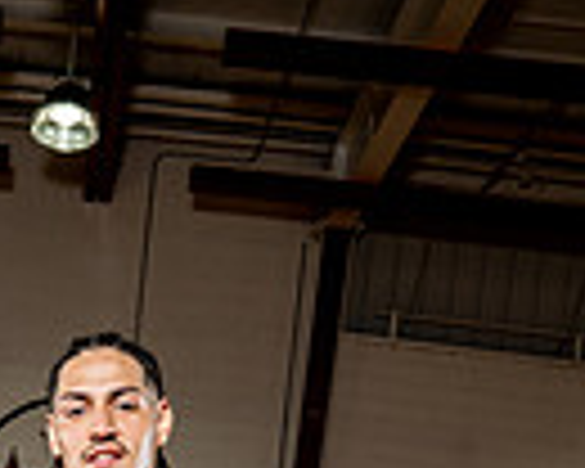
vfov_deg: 15.0
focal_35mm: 78
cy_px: 1004
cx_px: 4
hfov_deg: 23.5
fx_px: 1350
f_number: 8
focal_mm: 24
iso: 320
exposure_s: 1/250
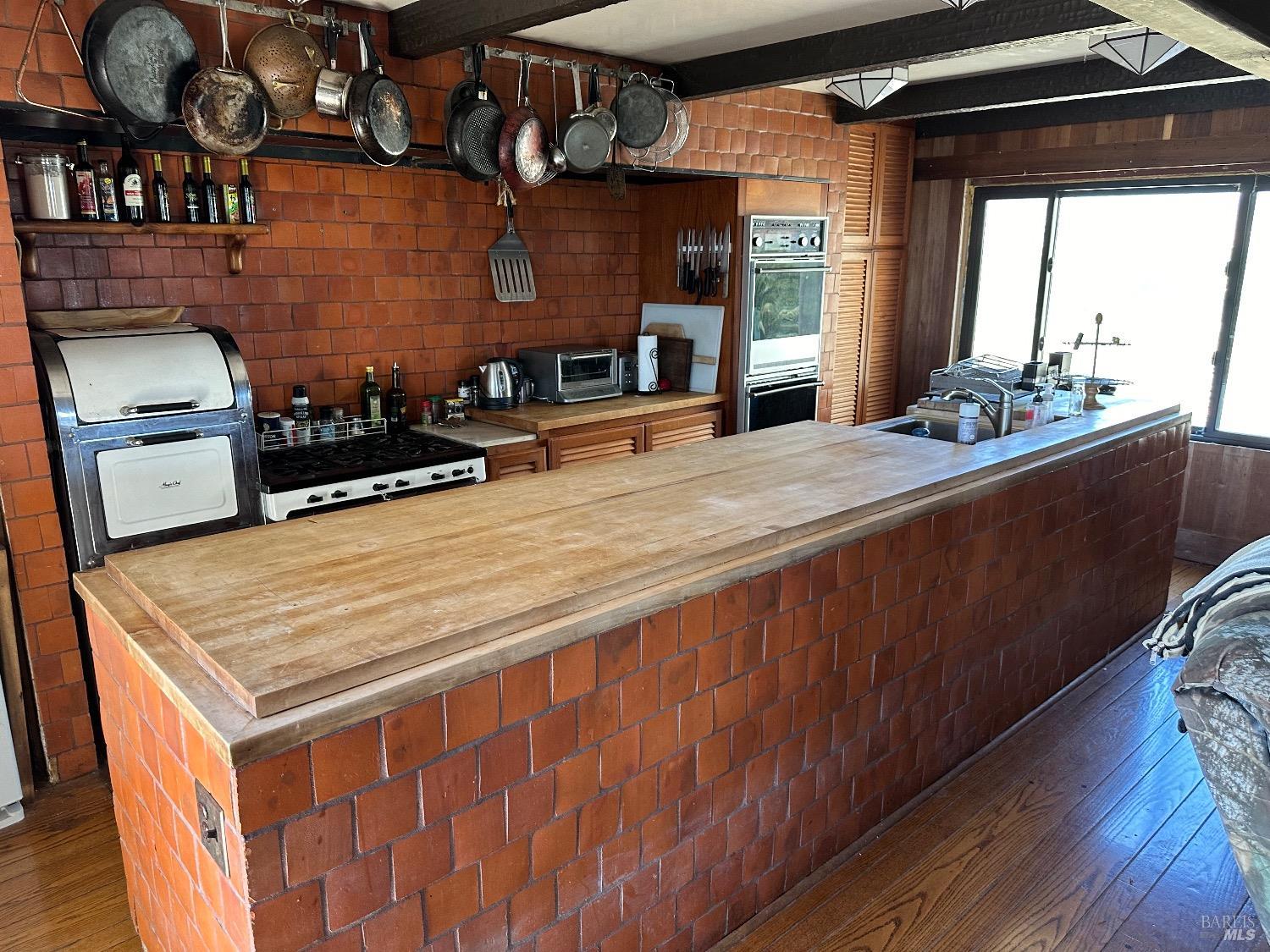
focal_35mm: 24
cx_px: 635
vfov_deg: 56.8
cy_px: 476
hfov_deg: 71.6
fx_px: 881
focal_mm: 6.86
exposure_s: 1/80
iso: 250
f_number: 1.78
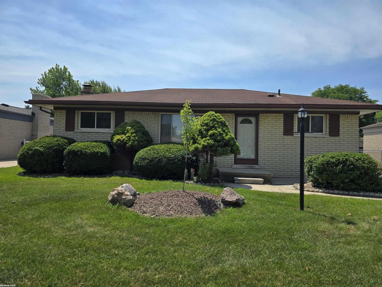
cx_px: 191
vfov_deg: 58.9
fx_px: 254
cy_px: 144
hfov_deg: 73.9
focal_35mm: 23
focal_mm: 6.3
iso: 12
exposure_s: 1/1005
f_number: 1.7
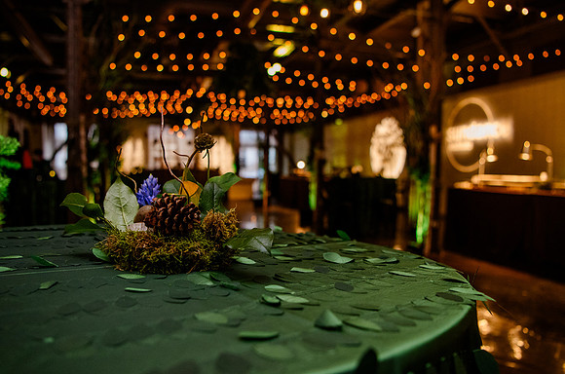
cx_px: 264
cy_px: 202
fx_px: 471
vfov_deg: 43.2
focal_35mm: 30
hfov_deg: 61.8
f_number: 2.8
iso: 4000
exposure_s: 1/400
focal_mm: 26
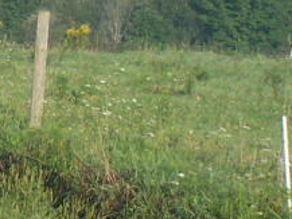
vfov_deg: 3.8
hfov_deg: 5.0
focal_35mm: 387
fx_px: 3266
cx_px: -354
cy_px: -152
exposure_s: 1/640
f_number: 3.2
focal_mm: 13.7
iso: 80
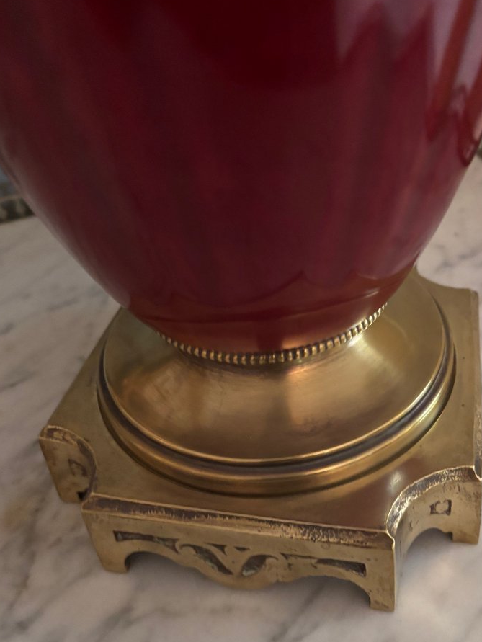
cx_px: 305
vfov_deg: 52.6
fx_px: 649
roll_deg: +3.7
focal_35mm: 35
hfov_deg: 40.4
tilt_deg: -40.3
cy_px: 330
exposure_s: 1/25
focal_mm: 5.96
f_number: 1.6
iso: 640
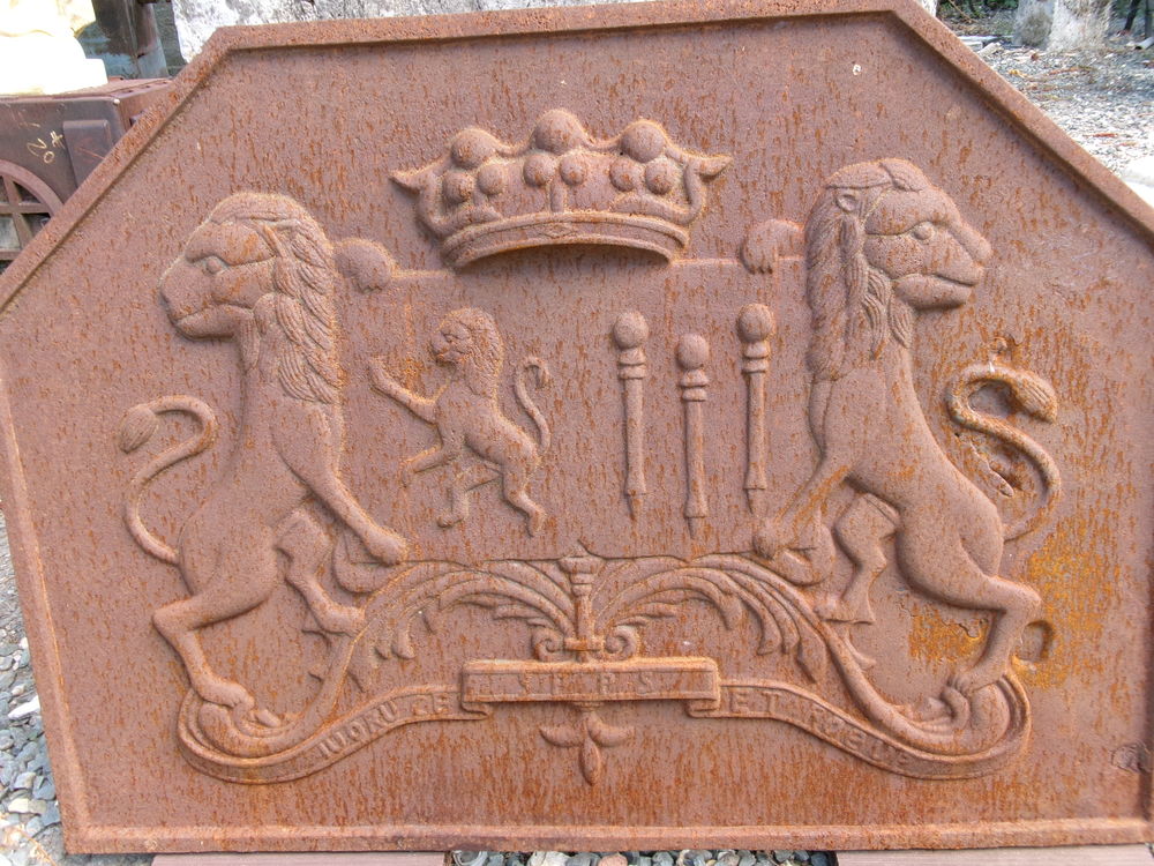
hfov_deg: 63.4
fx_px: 933
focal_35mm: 28
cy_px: 433
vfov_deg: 49.7
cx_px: 577
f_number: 3.9
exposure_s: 1/60
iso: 100
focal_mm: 5.1
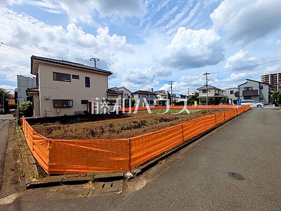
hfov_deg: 102.1
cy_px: 106
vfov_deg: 85.7
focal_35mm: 14
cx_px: 140
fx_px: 114
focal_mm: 1.83
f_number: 2.2
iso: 49
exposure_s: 1/2404
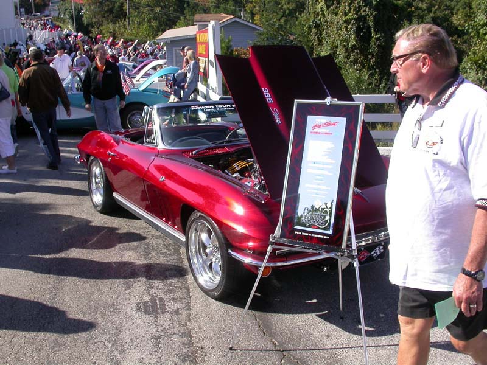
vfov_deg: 37.7
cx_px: 244
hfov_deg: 49.0
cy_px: 182
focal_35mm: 38
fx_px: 535
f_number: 6
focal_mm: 7.85
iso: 100
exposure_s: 1/273
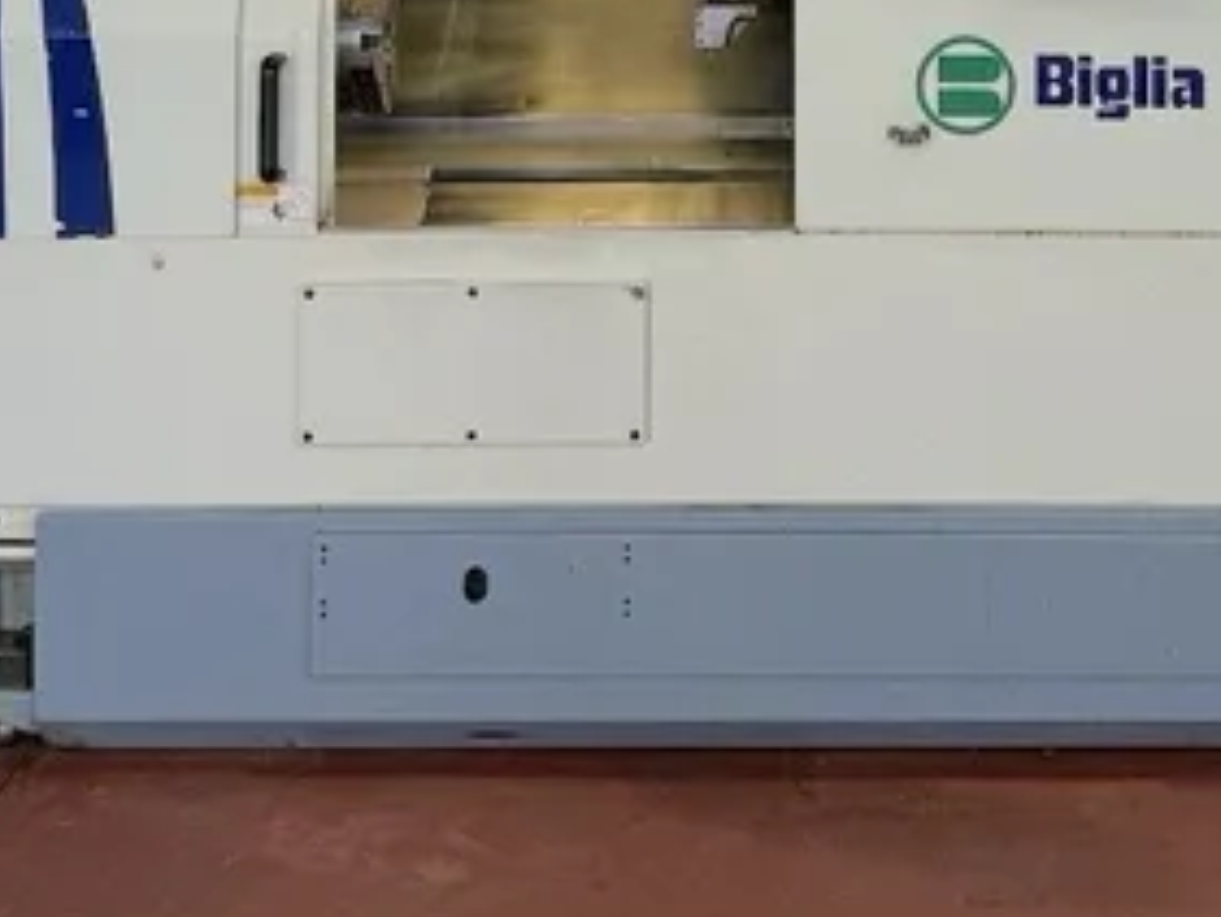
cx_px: 773
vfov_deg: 21.1
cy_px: -237
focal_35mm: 64
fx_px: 2258
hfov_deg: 30.1
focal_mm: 6.76
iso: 64
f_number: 1.78
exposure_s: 1/100
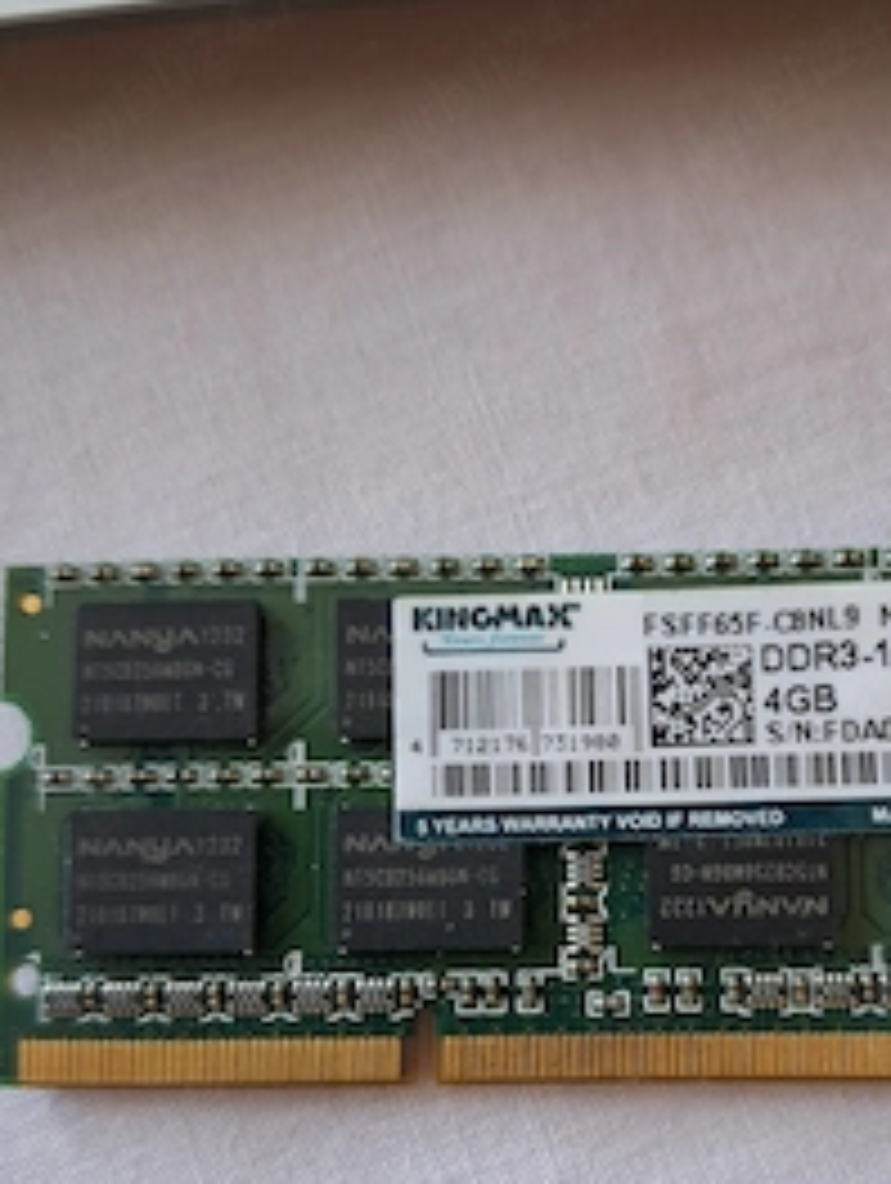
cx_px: 662
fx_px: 1404
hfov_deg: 34.5
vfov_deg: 44.7
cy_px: 828
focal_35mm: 41
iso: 500
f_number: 1.8
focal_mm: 4
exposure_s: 1/24
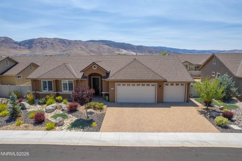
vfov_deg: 57.2
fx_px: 148
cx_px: 121
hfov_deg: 78.6
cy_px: 80
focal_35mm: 22
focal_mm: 8.38
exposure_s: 1/3000
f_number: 2.8
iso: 120
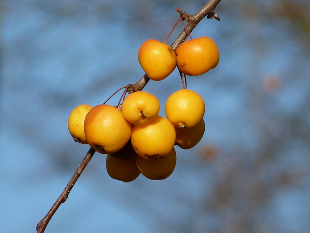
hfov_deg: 2.5
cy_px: 116
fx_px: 7155
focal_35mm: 799
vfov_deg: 1.9
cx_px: 155
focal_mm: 108
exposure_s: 1/400
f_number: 5.6
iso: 80
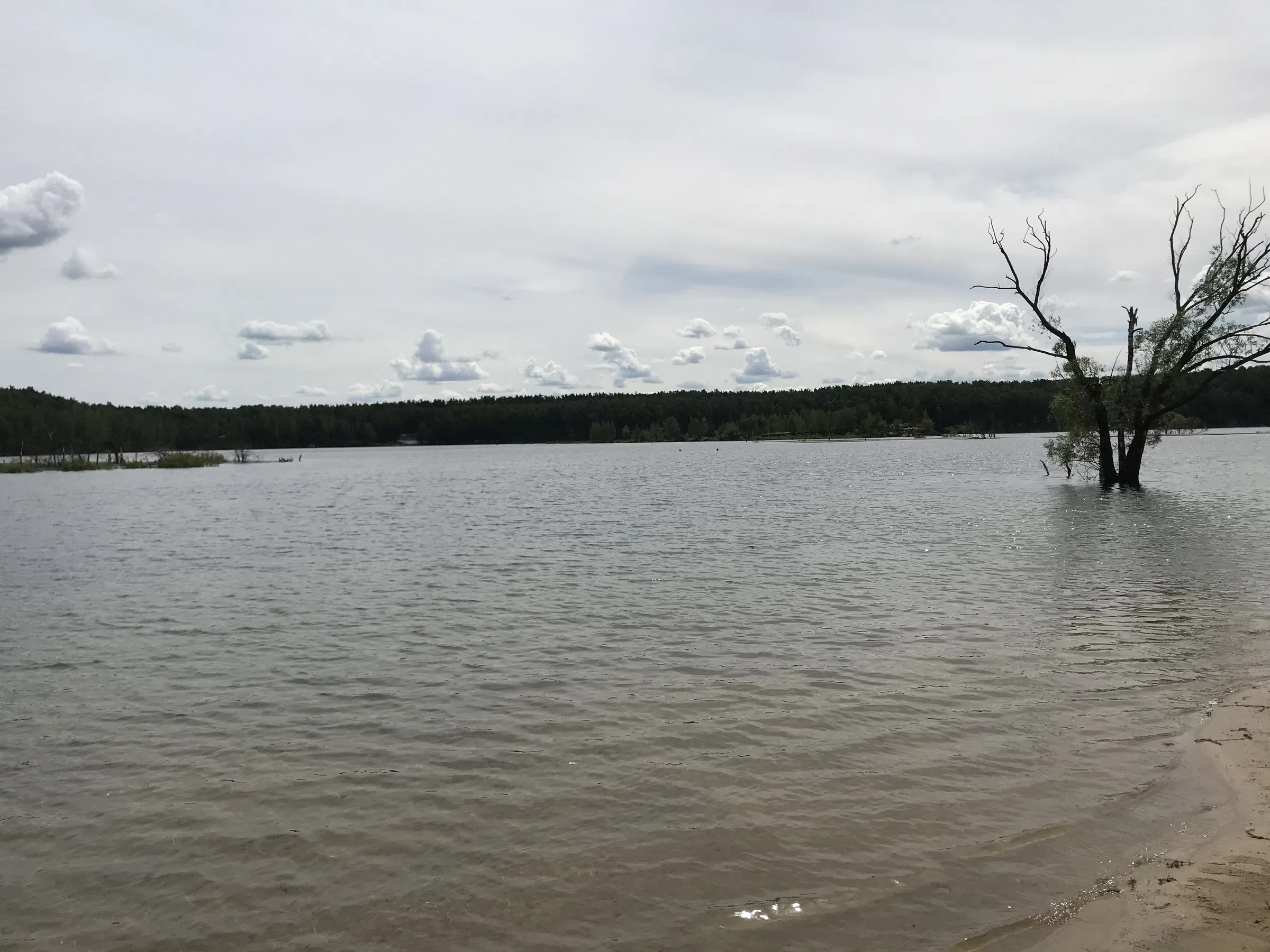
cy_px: 476
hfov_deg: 63.4
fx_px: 1027
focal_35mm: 28
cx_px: 635
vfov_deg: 49.7
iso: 20
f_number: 1.8
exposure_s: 1/6410
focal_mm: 3.99
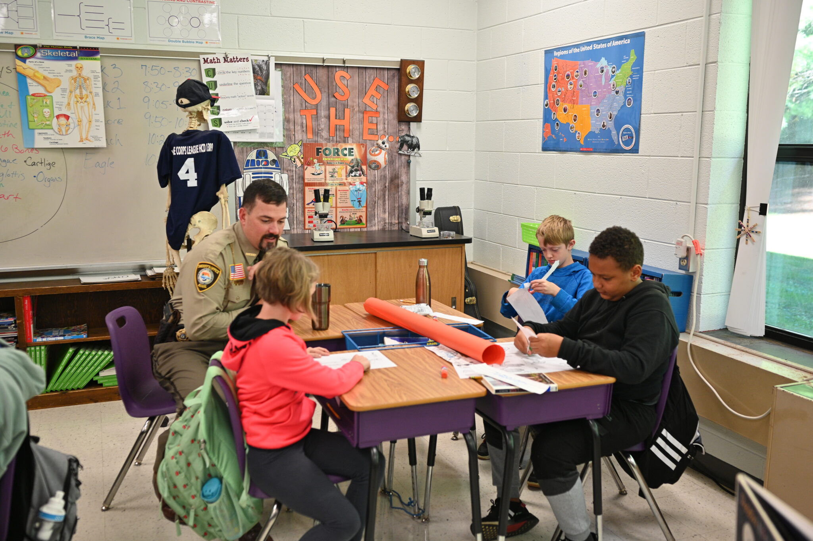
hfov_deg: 54.5
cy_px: 270
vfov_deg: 37.8
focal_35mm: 35
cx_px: 406
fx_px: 790
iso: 800
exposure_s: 1/125
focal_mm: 35
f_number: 2.8
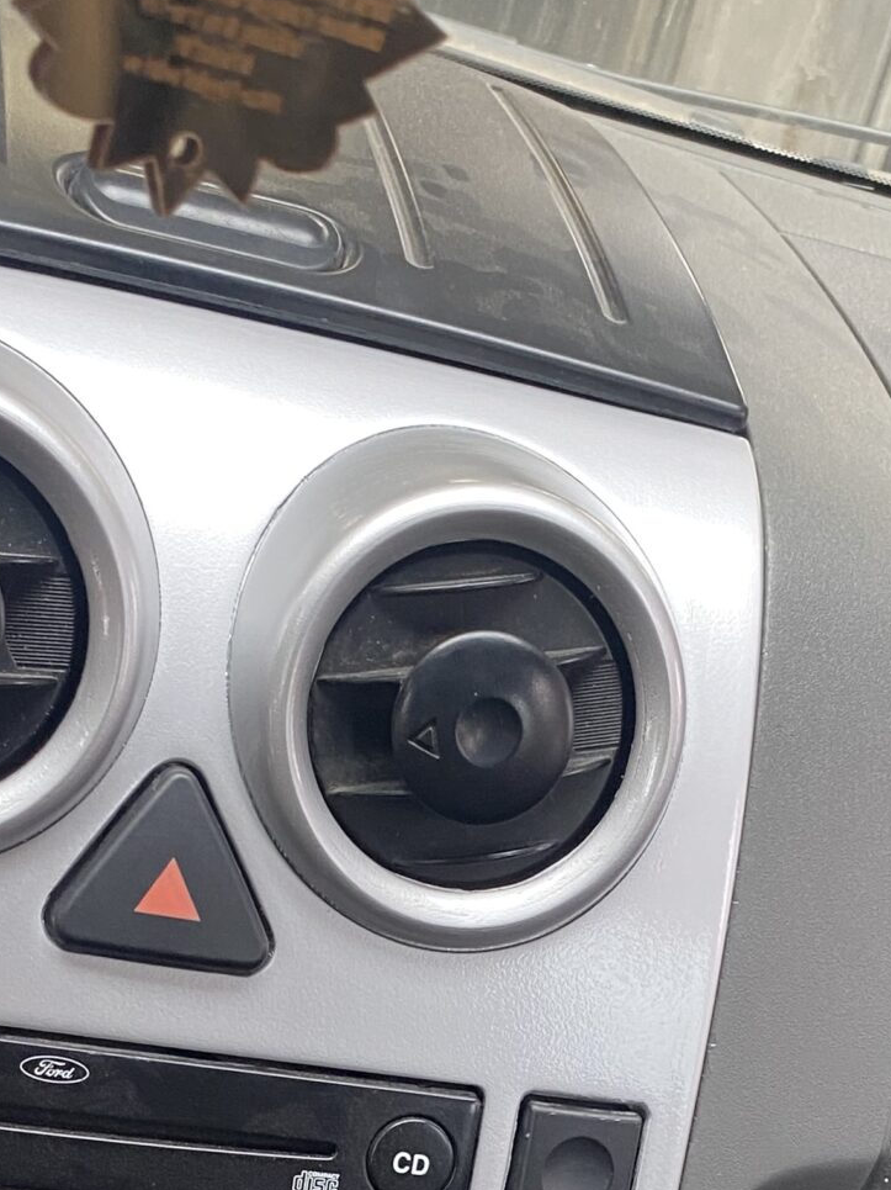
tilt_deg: -30.6
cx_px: 484
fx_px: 2370
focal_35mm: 69
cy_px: 1333
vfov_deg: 25.9
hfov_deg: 21.3
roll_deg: -16.6
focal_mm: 4.25
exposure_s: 1/84
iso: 125
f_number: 1.8
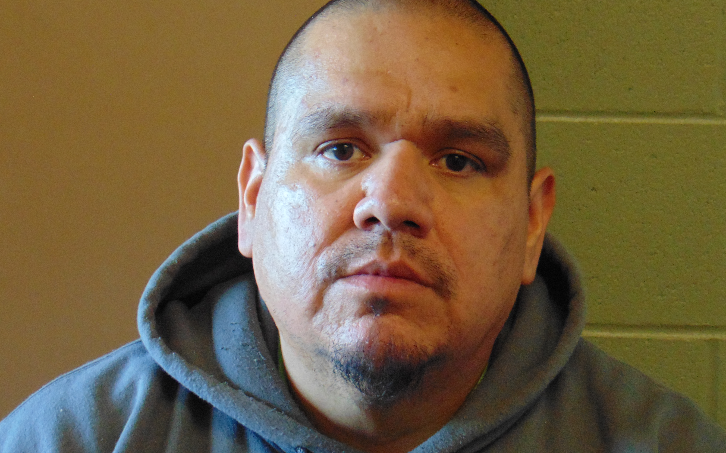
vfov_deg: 13.9
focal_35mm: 94
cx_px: 397
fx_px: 1860
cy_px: 256
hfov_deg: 22.1
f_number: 3.7
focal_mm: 12.8
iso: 400
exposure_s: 1/30
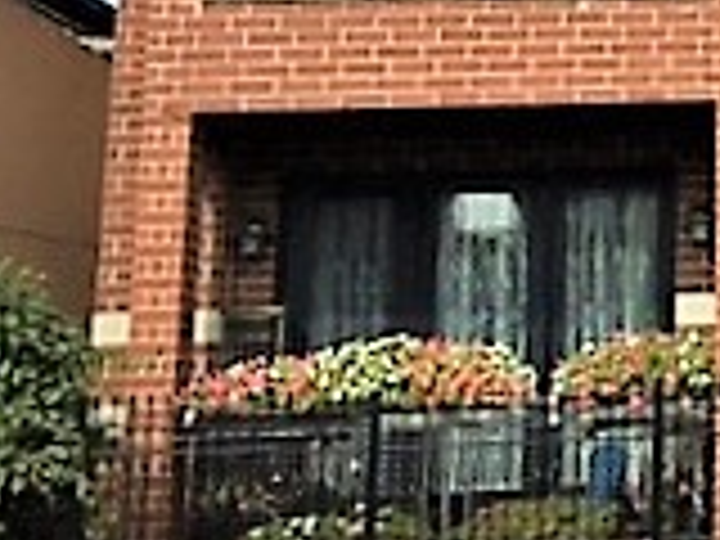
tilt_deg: +13.8
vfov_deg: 12.9
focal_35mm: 110
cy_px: -209
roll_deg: -1.1
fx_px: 2288
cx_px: 1037
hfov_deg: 16.5
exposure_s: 1/1350
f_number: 2.2
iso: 25
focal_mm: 4.15
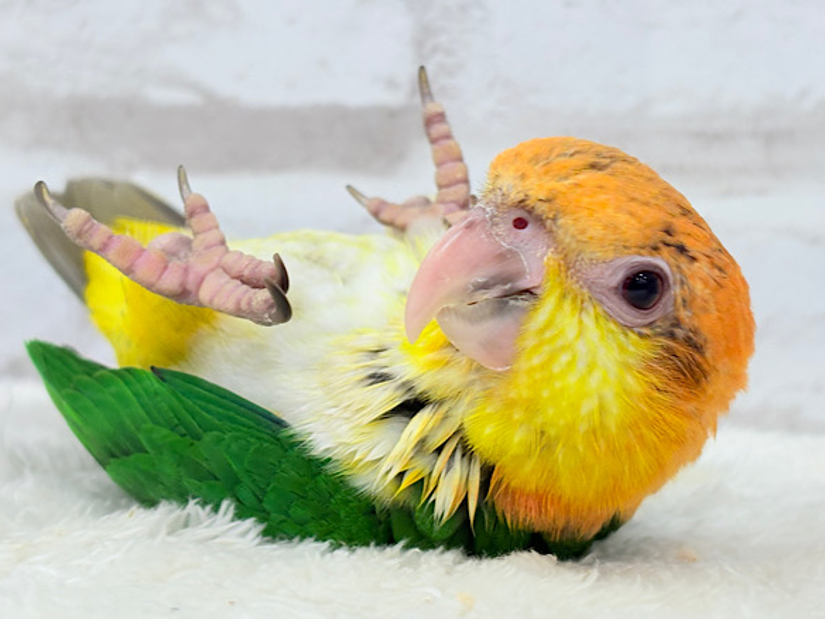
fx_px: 1358
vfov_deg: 25.7
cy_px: 317
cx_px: 437
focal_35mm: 57
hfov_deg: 33.8
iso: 64
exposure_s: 1/100
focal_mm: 5.96
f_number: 1.6
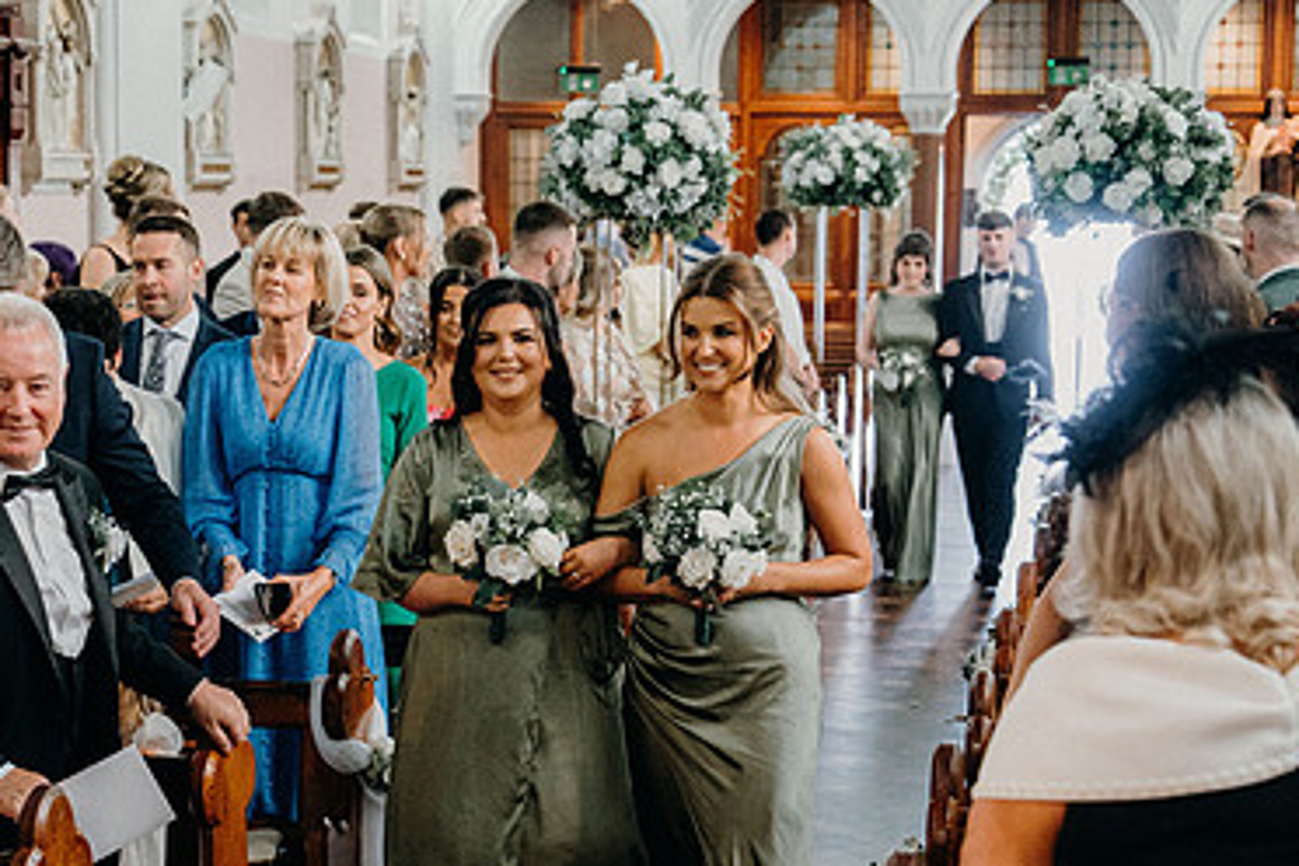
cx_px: 468
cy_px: 613
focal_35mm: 78
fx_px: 2814
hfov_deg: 25.9
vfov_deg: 17.4
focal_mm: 50
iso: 5000
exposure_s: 1/160
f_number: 3.5
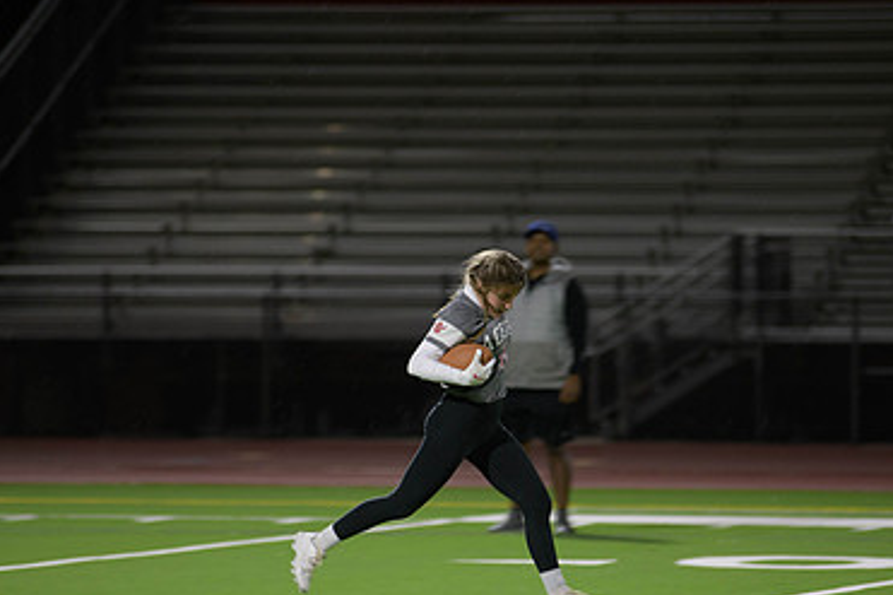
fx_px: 7760
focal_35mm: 313
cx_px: 428
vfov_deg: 4.4
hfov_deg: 6.6
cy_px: 389
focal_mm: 200
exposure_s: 1/200
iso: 900
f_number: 2.8
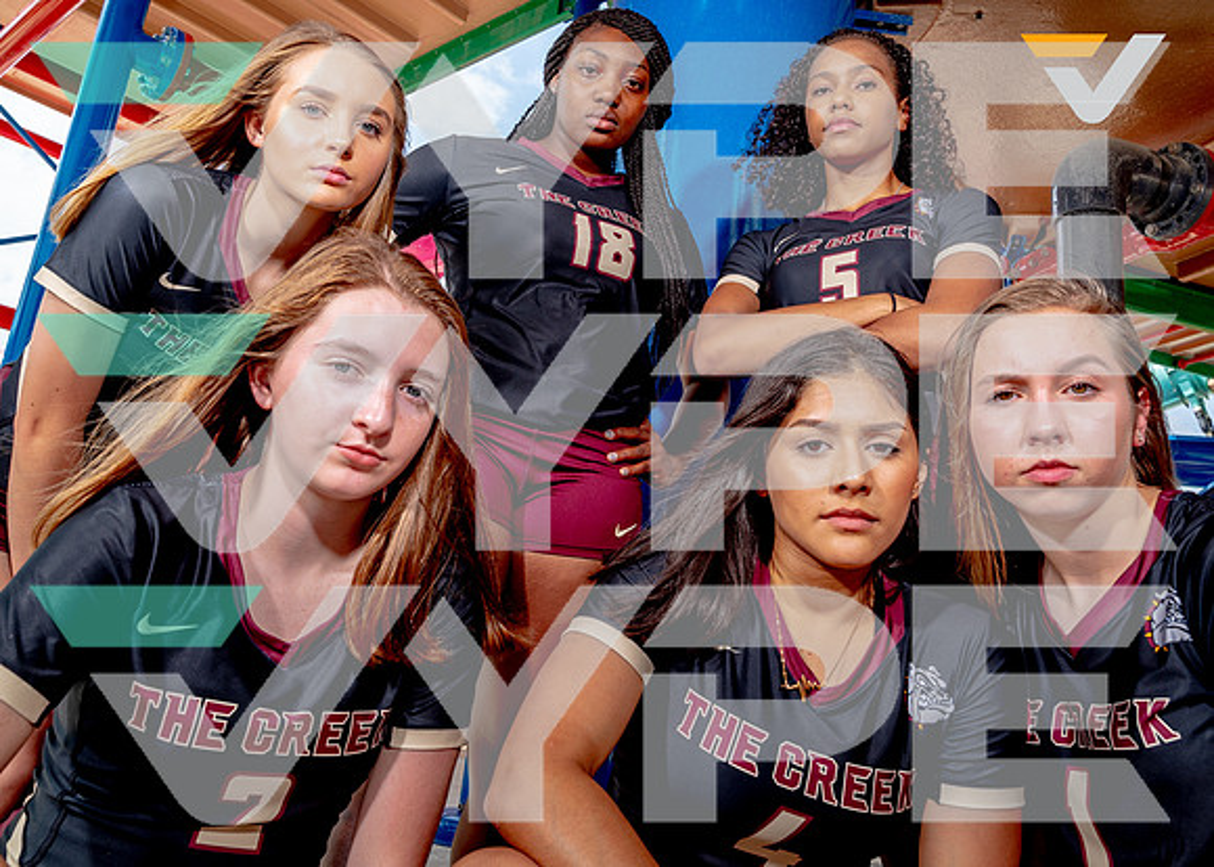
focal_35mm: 29
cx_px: 619
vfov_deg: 47.5
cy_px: 395
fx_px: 983
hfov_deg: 63.4
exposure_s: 1/125
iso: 100
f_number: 8
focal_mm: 24
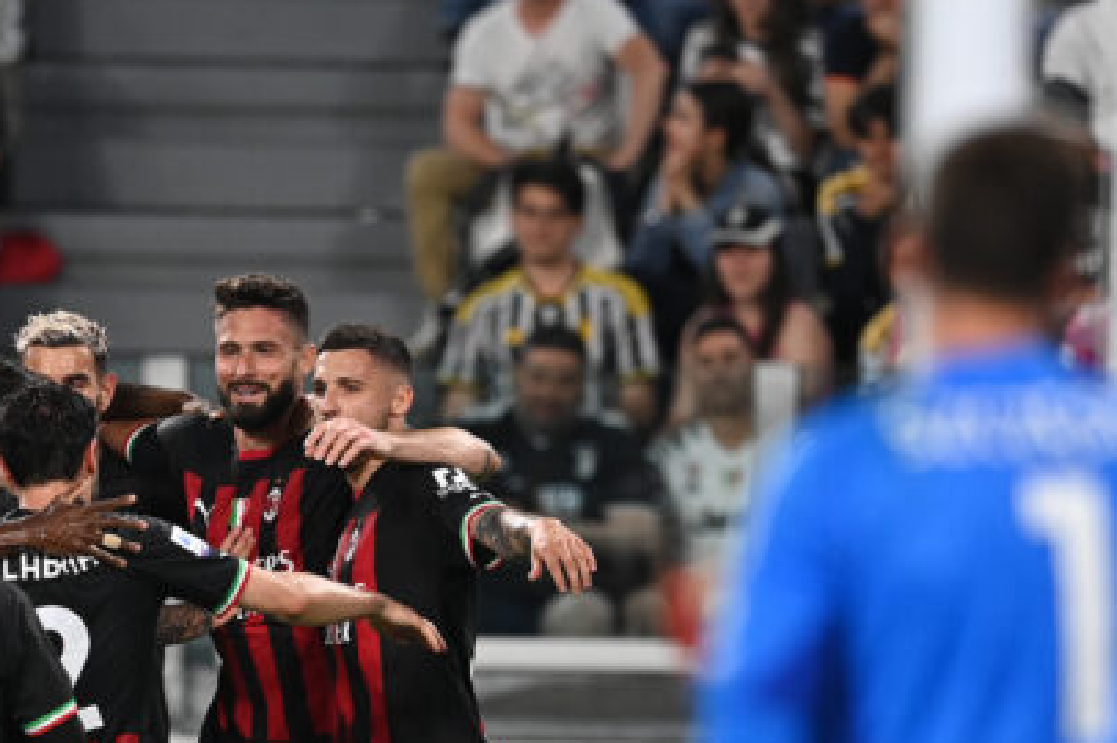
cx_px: 91
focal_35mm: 1010
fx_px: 31312
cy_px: 665
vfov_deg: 1.4
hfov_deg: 2.0
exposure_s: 1/2000
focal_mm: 400
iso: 3200
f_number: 3.5
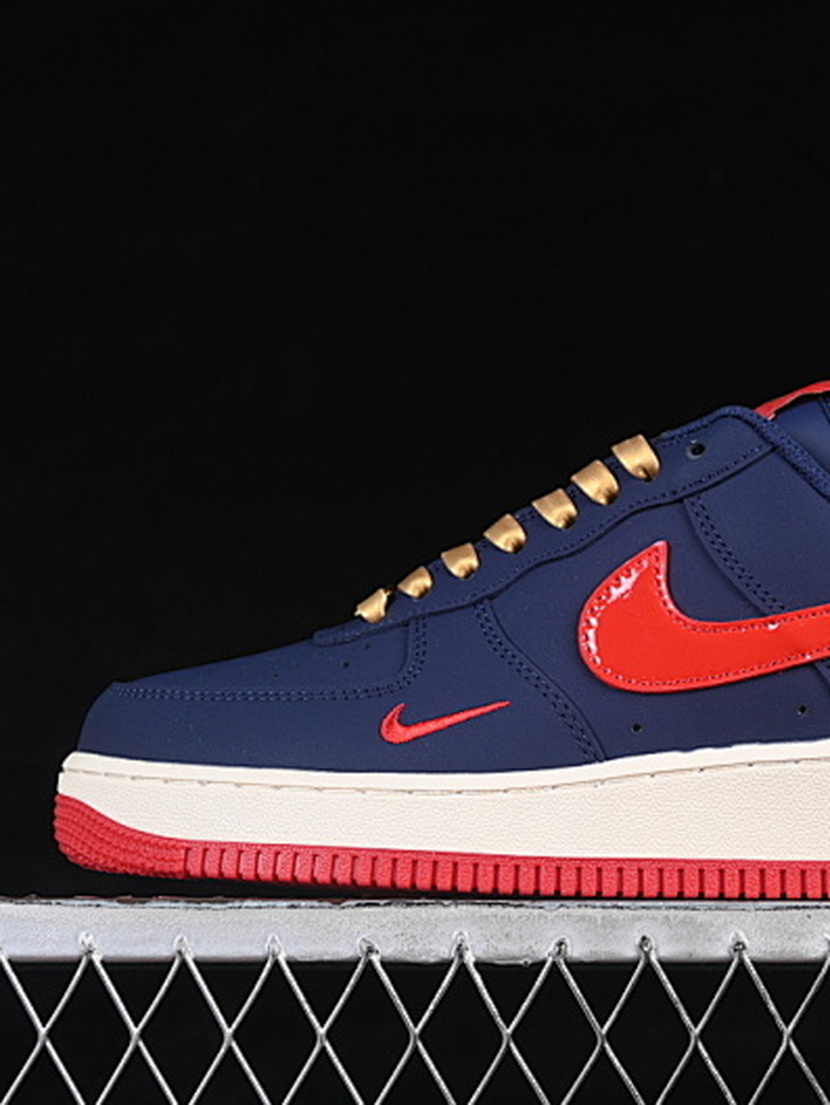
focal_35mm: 109
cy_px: 555
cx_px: 631
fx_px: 3483
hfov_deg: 13.5
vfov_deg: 18.0
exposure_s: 1/60
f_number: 6.3
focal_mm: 50
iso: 160
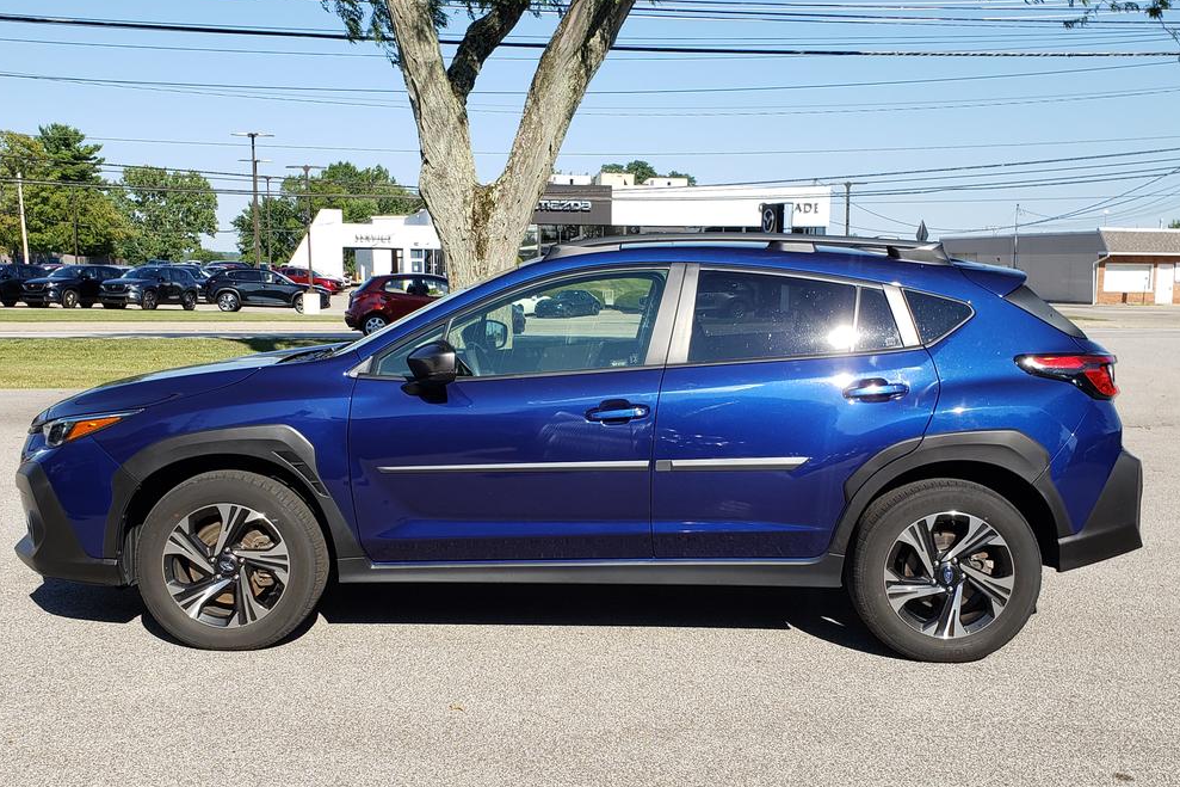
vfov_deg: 46.3
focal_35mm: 28
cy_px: 443
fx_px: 918
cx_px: 581
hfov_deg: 65.5
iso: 50
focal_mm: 4.3
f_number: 2.4
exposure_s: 1/955
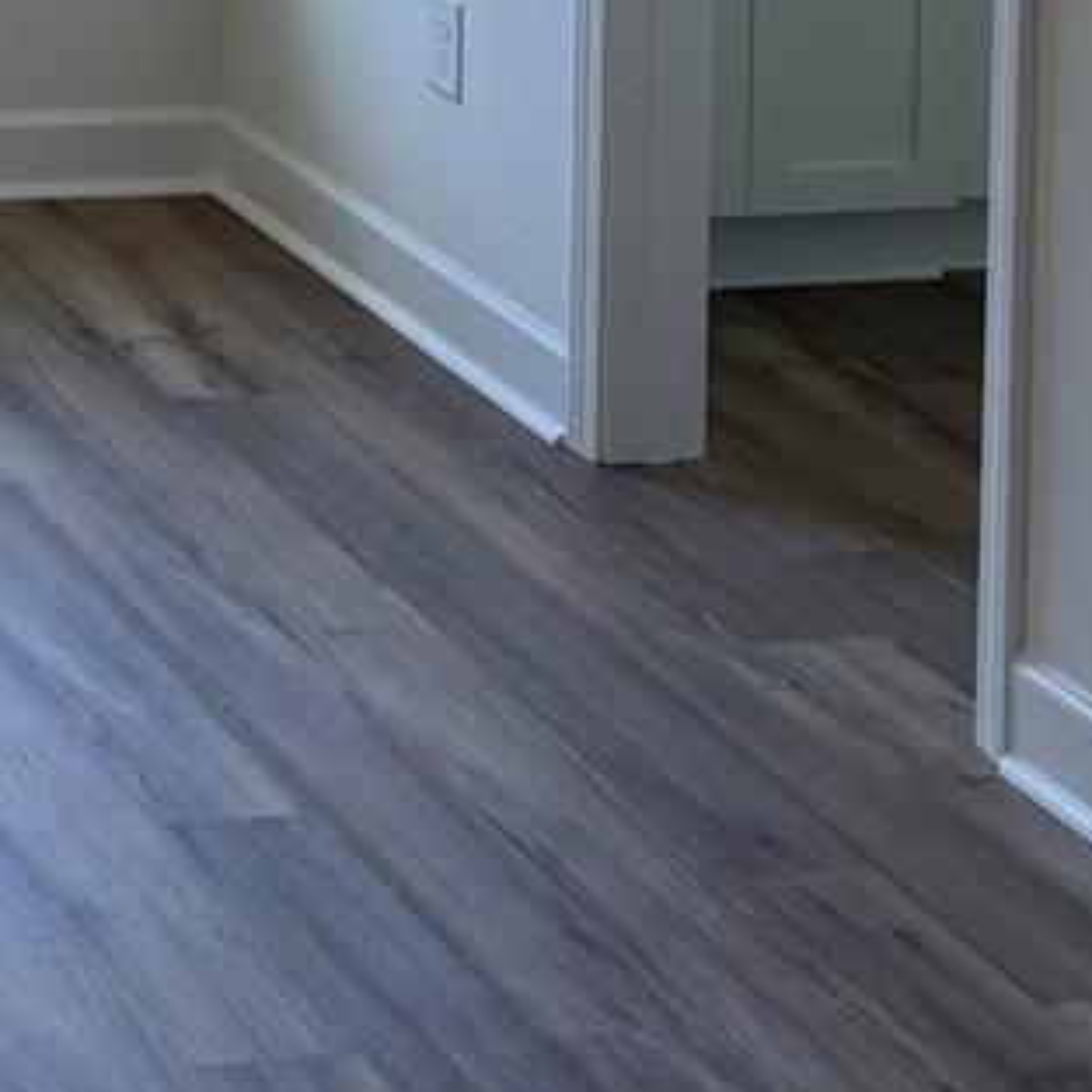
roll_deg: -0.8
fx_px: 3712
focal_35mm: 104
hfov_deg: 14.9
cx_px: -781
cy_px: -816
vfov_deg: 14.8
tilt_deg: -1.5
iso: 100
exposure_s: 1/120
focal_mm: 6.76
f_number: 1.78
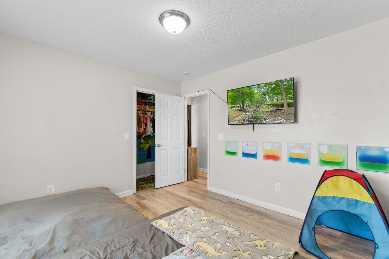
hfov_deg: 100.4
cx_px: 194
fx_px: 162
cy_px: 130
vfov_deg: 77.3
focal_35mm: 15
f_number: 4.5
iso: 100
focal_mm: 10
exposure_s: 1/5
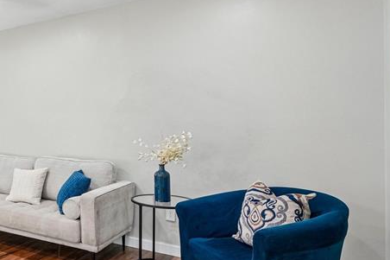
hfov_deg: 45.5
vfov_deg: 38.8
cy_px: 124
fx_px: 368
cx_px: -14
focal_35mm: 34
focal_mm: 10
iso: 800
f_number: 8
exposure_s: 1/20
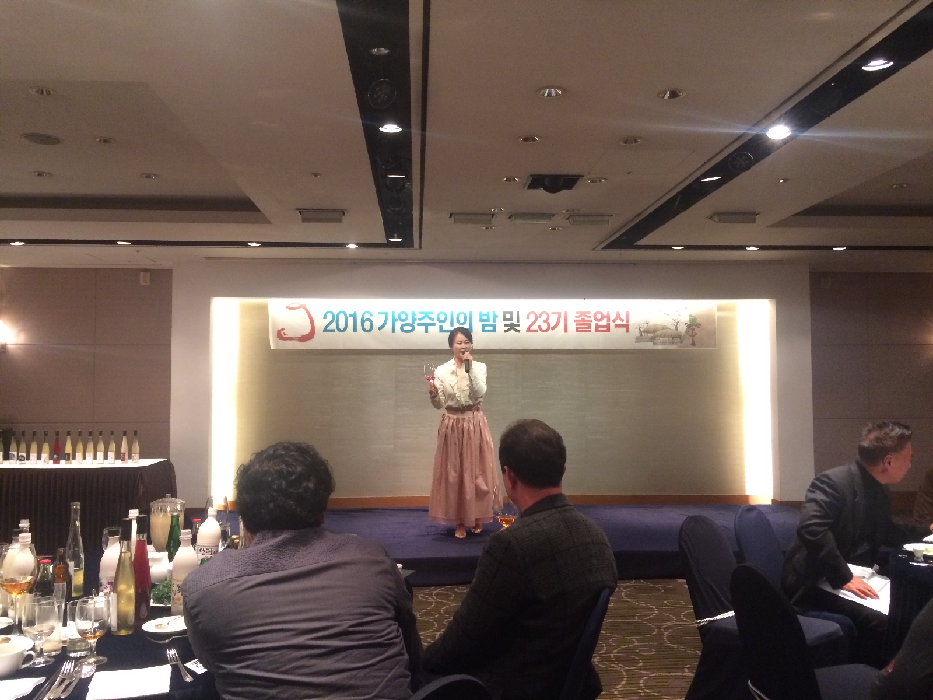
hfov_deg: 61.7
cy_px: 350
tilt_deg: +1.5
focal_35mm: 29
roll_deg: +1.0
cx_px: 466
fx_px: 782
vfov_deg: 48.2
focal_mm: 4.15
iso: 320
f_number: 2.2
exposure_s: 1/24
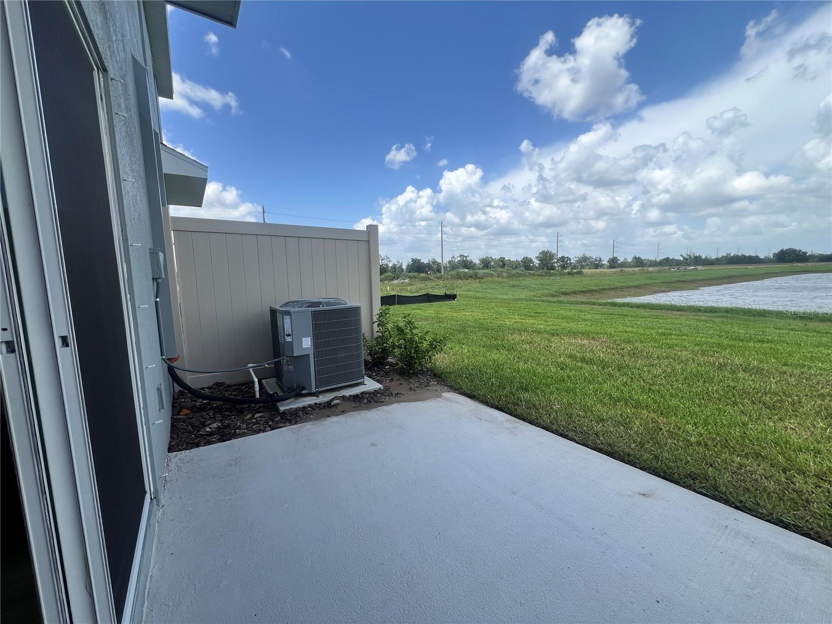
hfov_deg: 106.2
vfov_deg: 89.9
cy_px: 312
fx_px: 312
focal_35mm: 13
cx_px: 416
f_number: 1.8
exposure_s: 1/1263
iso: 32
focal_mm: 1.57
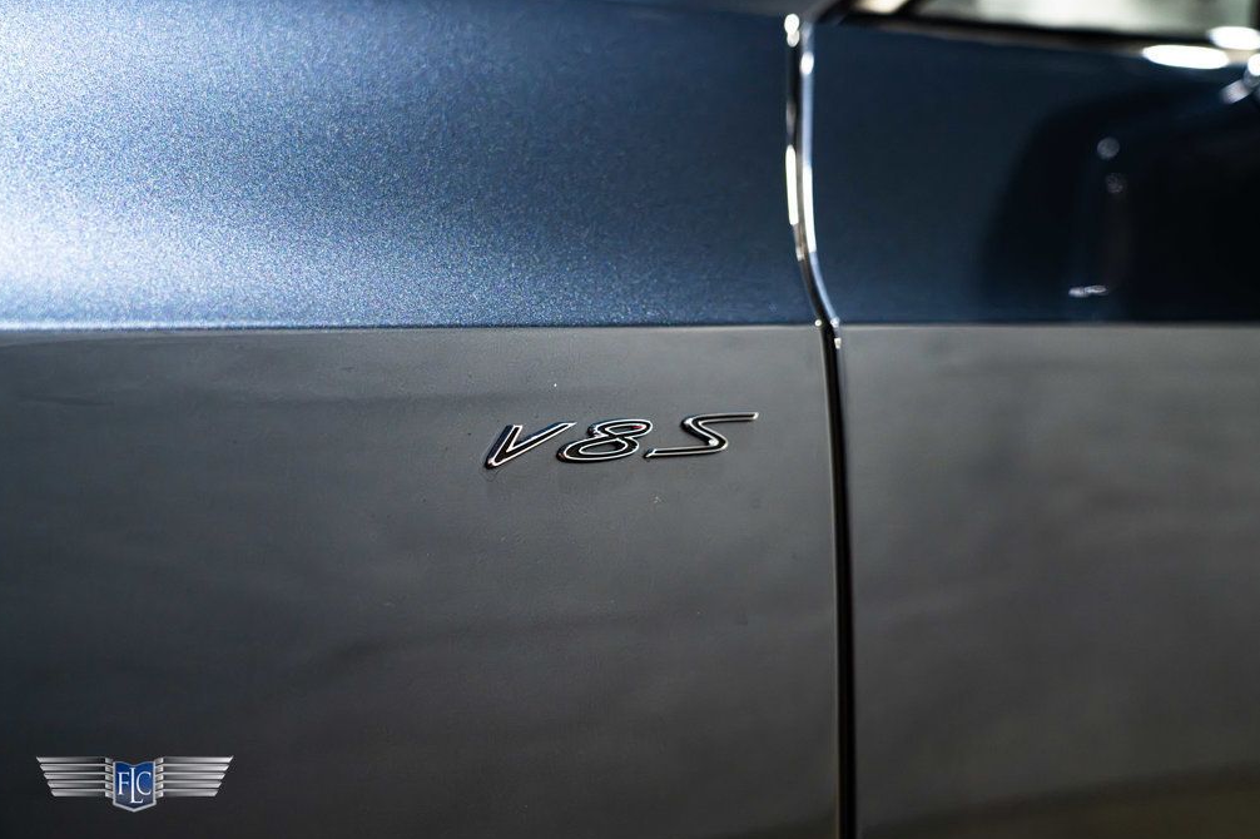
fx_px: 1924
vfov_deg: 24.6
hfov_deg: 36.3
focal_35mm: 55
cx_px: 627
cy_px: 420
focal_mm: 54
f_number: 4
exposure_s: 1/80
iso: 1250
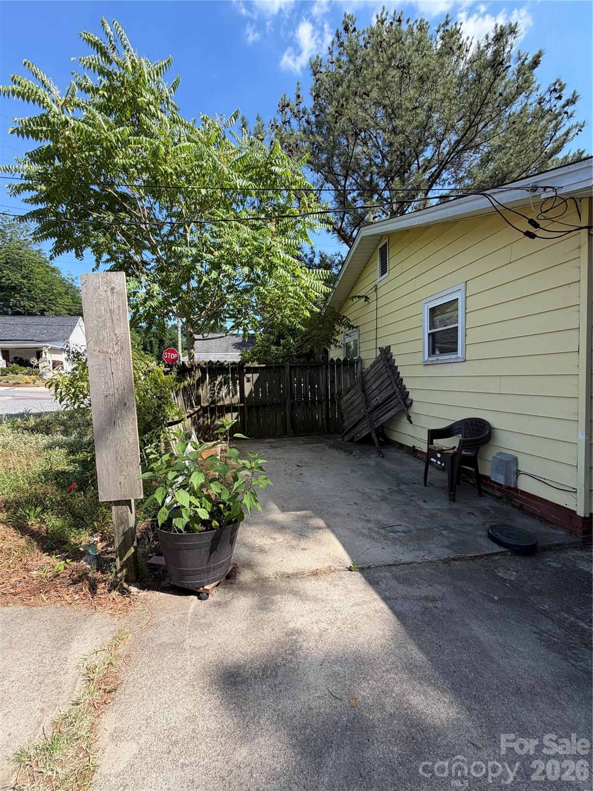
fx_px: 320
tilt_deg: -2.2
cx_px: 296
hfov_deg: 85.7
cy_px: 396
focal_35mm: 14
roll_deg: -0.6
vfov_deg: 102.1
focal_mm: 2.22
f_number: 2.2
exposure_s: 1/596
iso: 40
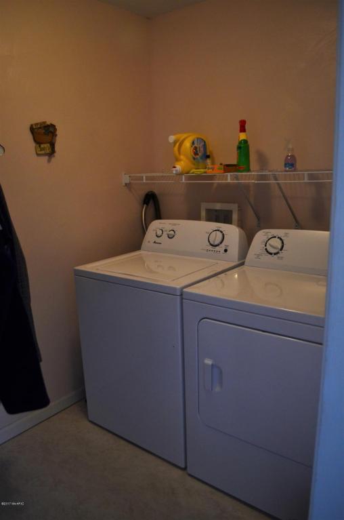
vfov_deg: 67.5
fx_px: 389
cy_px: 260
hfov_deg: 47.7
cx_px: 172
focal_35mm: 27
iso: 400
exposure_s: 1/160
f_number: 3.5
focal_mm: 18
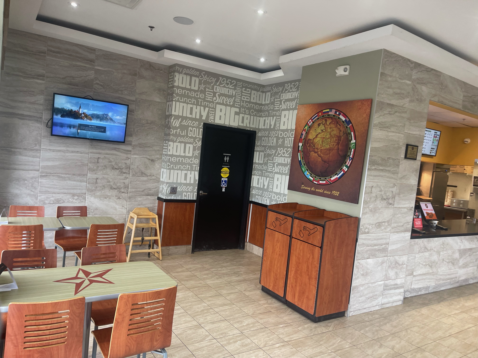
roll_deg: -6.1
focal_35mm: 26
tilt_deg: -4.2
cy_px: 179
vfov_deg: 53.1
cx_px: 239
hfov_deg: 67.3
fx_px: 359
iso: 125
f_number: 1.6
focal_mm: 5.1
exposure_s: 1/60
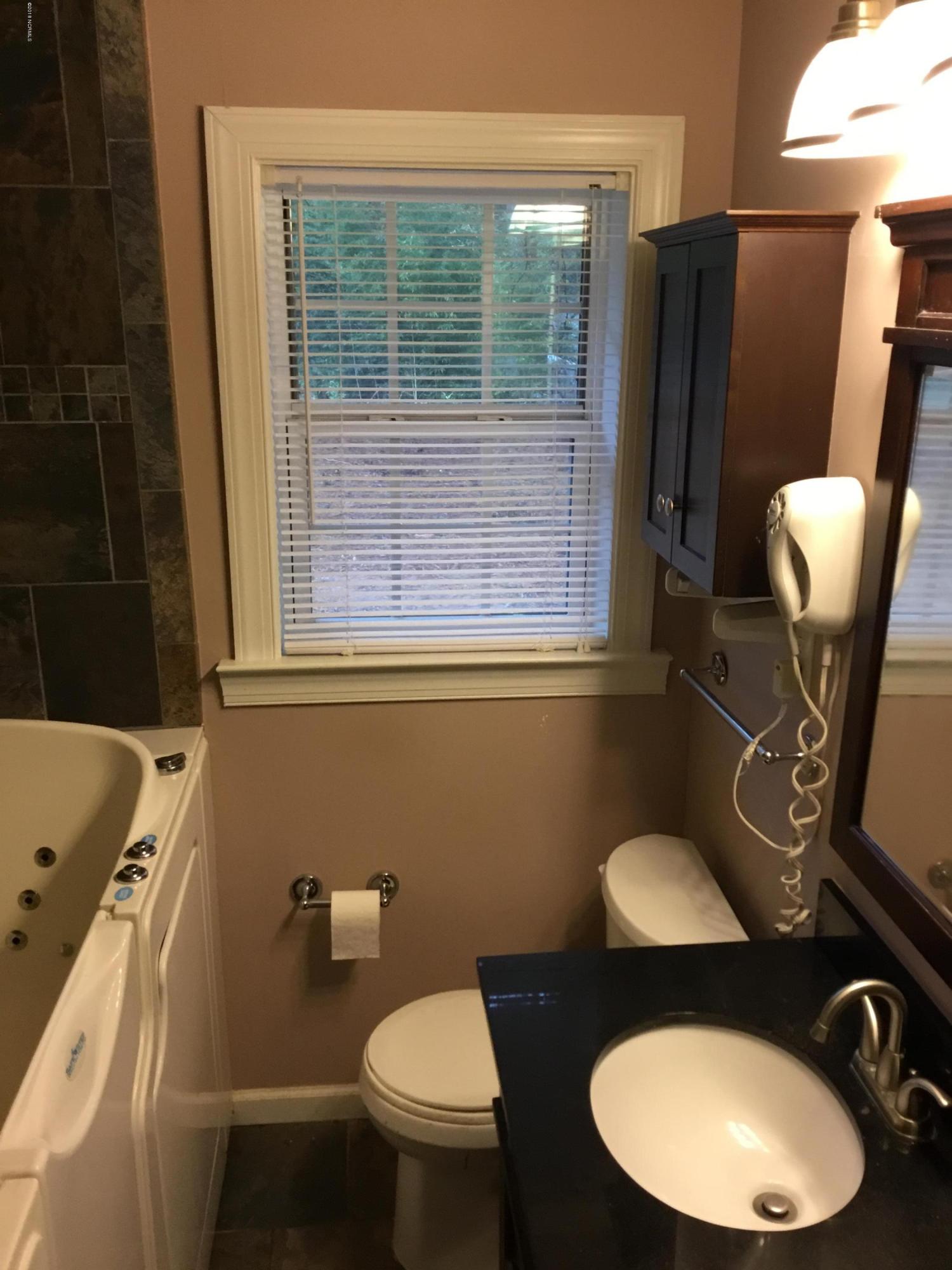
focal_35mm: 31
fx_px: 1137
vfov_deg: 58.4
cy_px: 635
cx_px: 476
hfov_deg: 45.4
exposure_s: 1/30
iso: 80
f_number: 2.4
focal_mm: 3.3
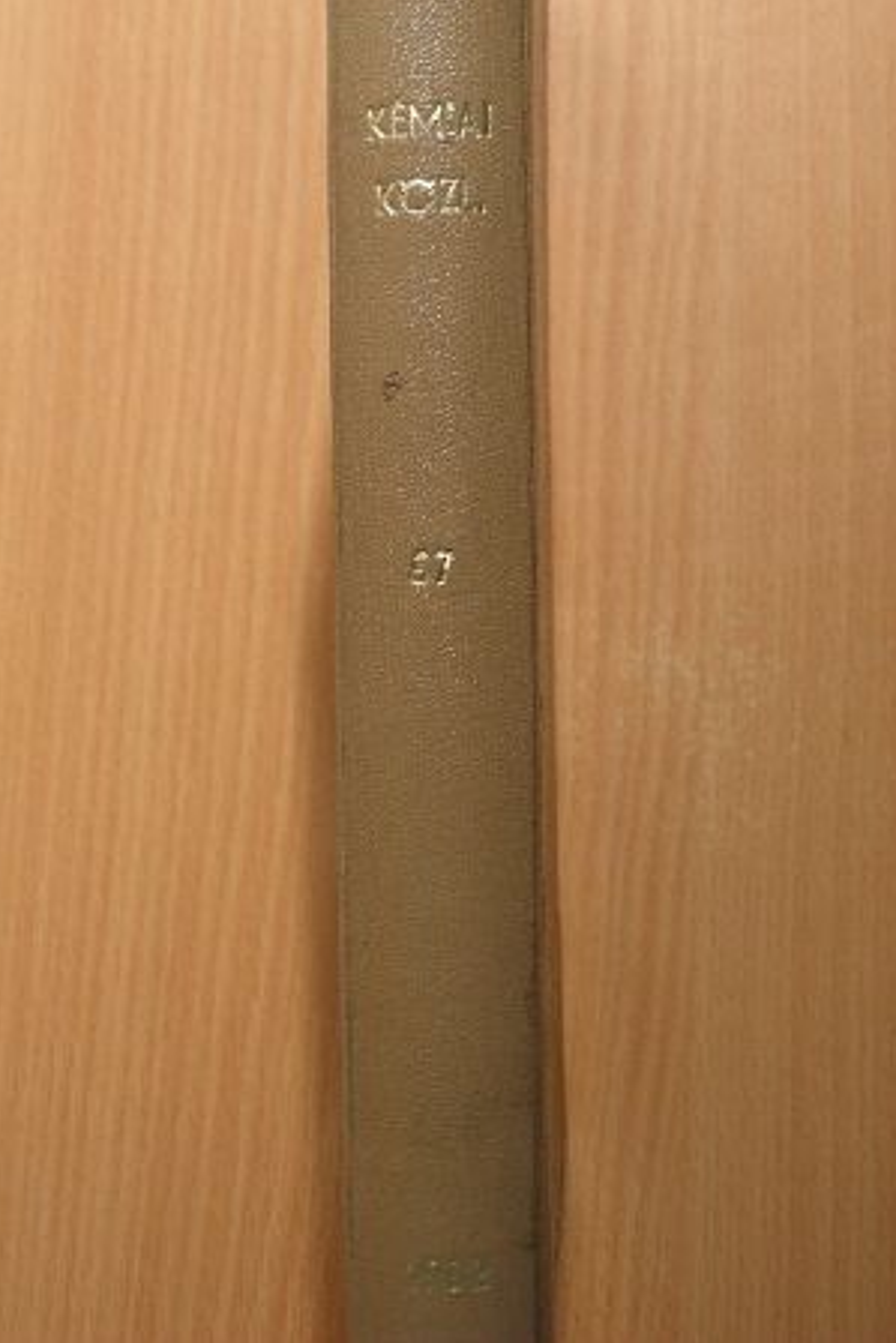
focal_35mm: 61
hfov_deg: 22.3
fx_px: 2275
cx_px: 461
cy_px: 667
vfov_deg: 32.9
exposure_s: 1/29.8
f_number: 3.5
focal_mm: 9.7
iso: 74
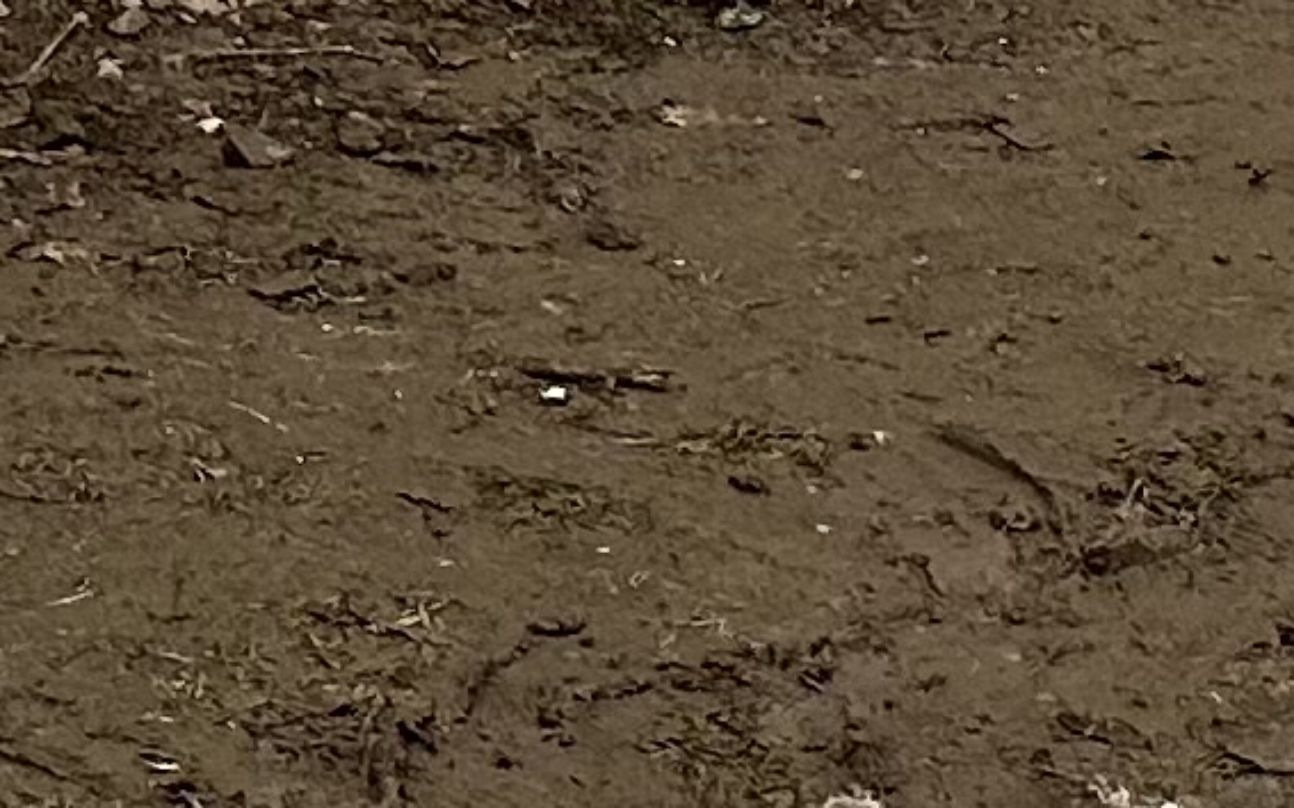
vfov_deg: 6.3
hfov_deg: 10.9
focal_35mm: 181
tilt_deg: -2.8
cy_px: -2077
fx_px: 6381
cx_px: -993
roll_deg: +1.1
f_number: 1.78
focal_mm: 6.86
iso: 160
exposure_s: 1/121
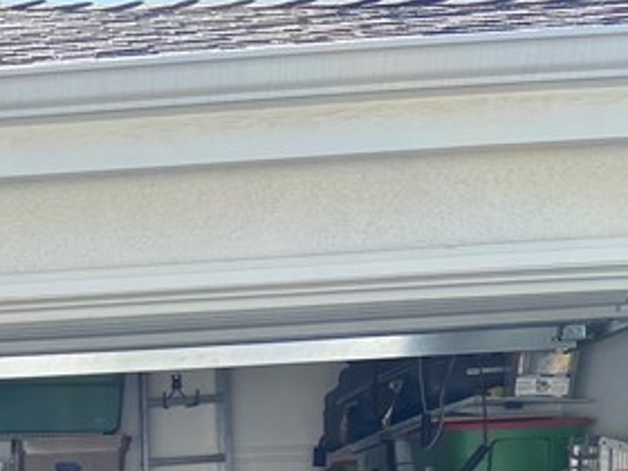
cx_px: -327
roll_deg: +1.1
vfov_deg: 14.0
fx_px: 1723
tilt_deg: -6.3
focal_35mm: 95
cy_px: 810
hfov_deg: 18.2
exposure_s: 1/782
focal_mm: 4.25
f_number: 1.8
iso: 32
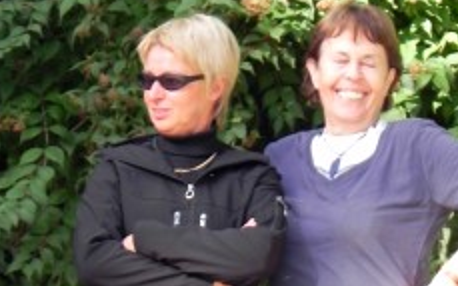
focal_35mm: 647
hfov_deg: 3.2
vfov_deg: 2.0
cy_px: 356
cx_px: 214
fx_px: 8074
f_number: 4.5
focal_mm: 51.8
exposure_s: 1/120
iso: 160
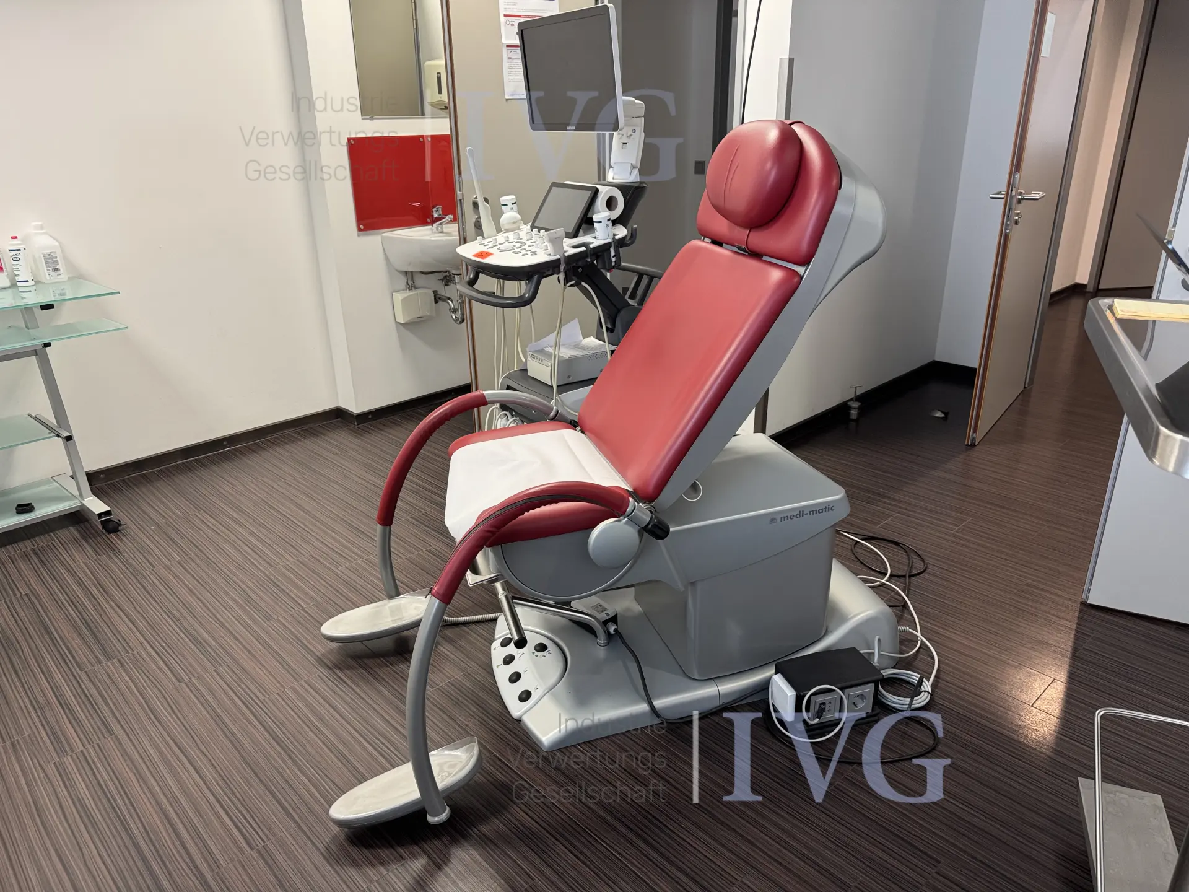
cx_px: 594
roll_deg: +1.5
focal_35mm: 24
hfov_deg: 71.6
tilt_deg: -22.2
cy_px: 446
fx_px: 824
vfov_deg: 56.8
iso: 160
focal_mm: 6.76
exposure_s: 1/50
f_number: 1.78
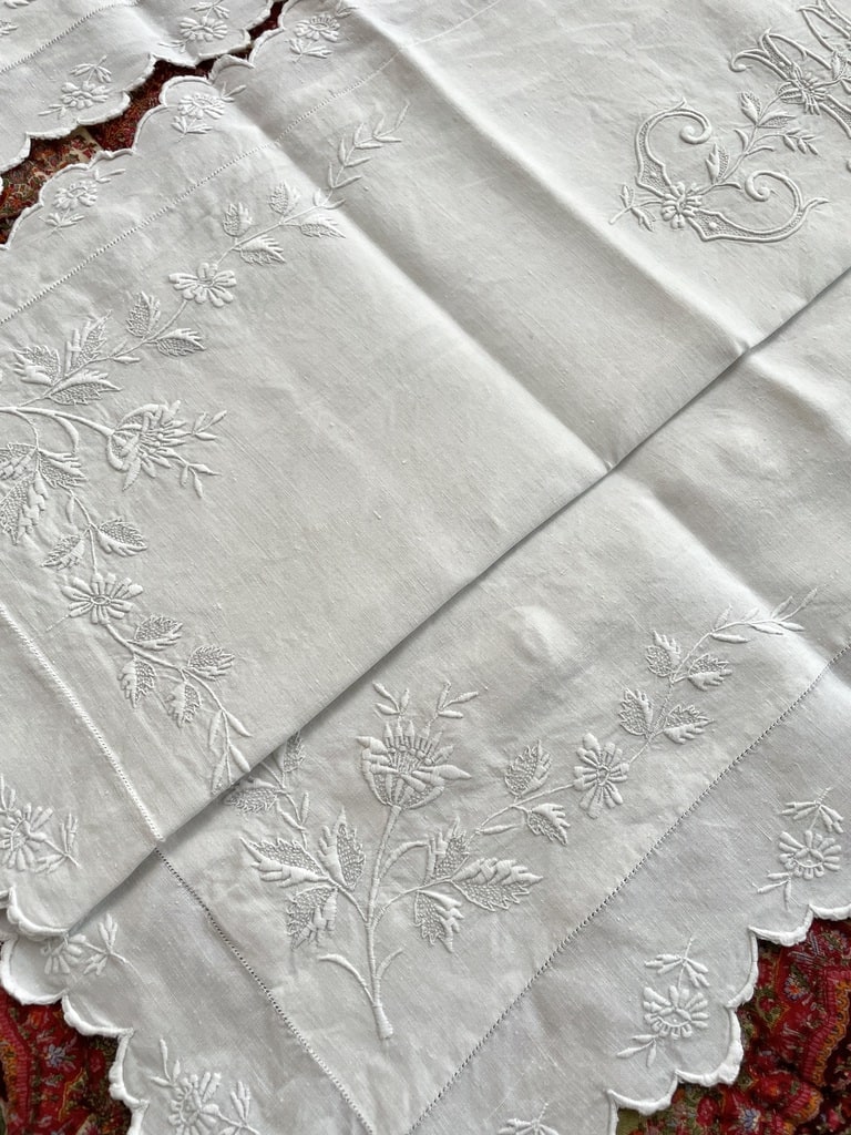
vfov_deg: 67.3
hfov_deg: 53.1
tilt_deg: -71.2
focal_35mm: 26
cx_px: 426
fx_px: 852
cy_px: 568
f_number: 1.6
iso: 125
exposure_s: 1/121
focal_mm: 4.2
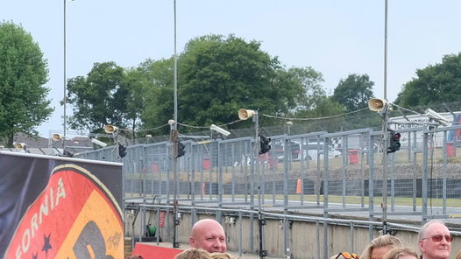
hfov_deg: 12.2
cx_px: 672
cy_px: 418
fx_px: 2066
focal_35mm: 169
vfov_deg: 7.0
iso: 400
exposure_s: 1/150
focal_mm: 35
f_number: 7.1
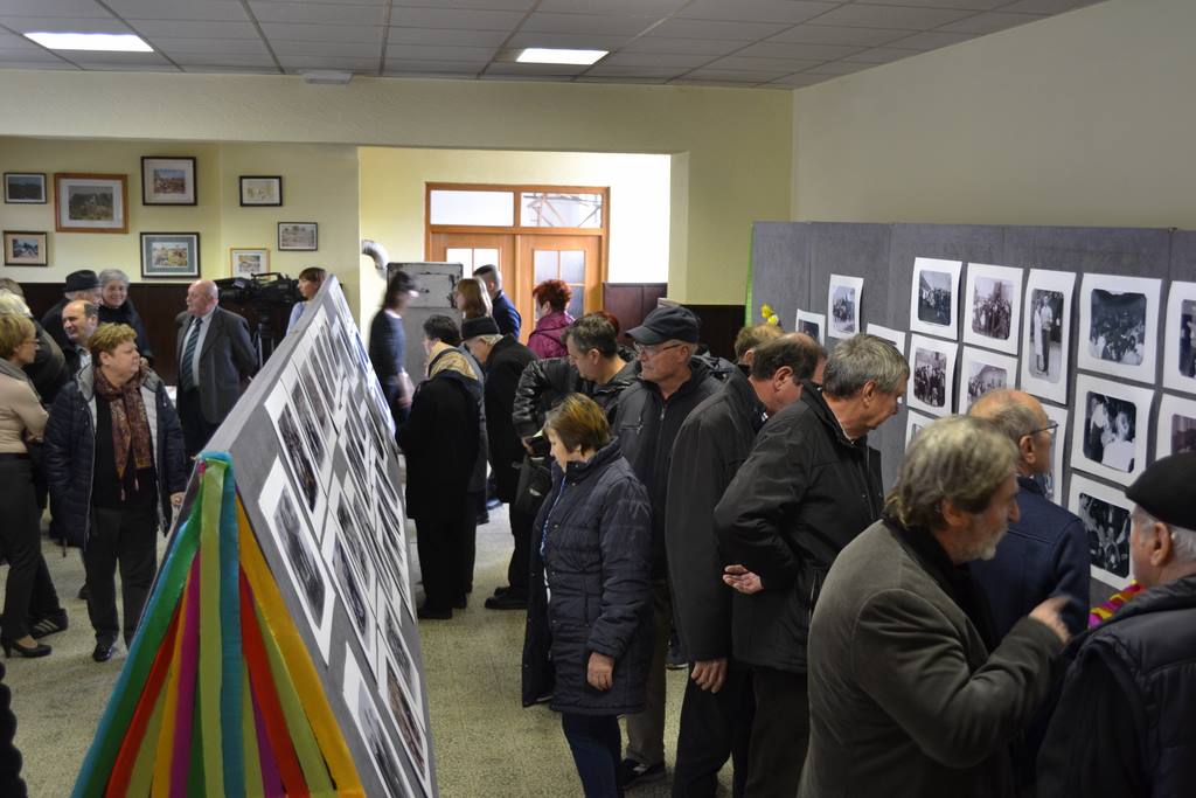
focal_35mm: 39
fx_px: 1296
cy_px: 399
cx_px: 598
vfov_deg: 34.2
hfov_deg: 49.5
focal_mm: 26
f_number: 4.2
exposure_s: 1/15
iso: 500
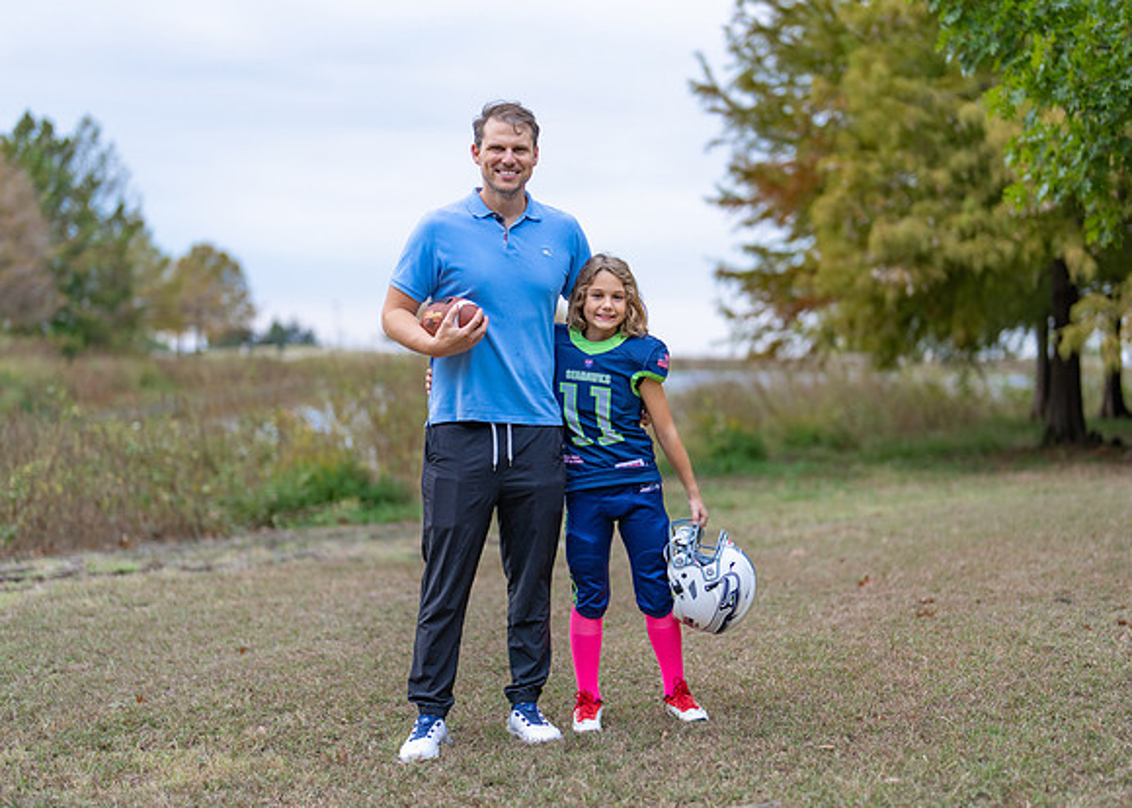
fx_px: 1936
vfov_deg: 23.6
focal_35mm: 60
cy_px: 427
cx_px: 580
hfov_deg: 32.6
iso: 100
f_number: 1.2
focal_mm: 50
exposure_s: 1/1000
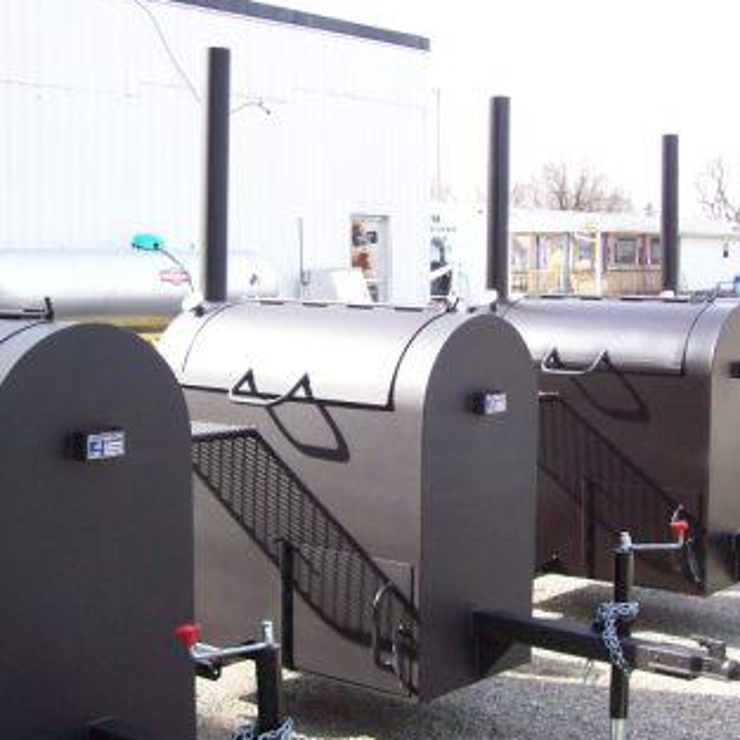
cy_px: 390
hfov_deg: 30.0
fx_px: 1379
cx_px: 416
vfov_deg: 30.0
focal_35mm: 57
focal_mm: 7.6
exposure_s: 1/589
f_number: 3
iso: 200
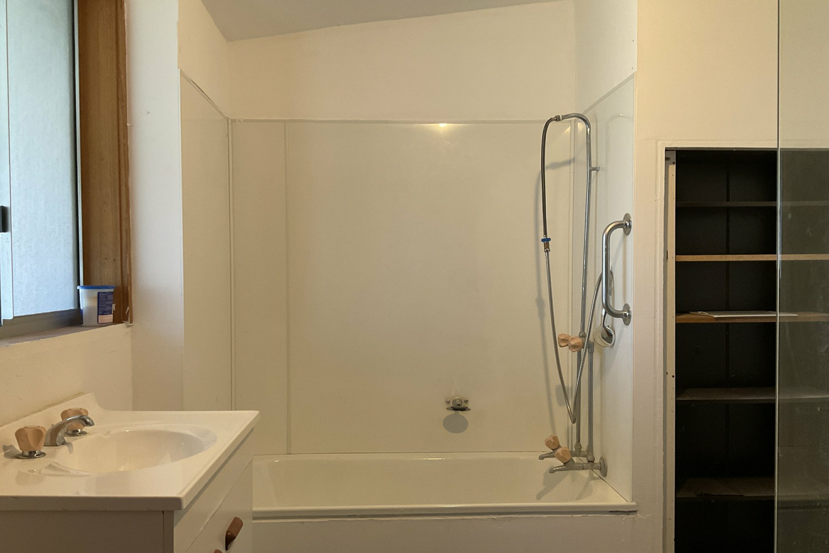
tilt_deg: -2.2
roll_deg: -0.5
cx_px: 405
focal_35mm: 31
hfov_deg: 60.3
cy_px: 289
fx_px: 714
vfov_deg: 42.3
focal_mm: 3
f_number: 1.8
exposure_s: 1/50
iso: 100
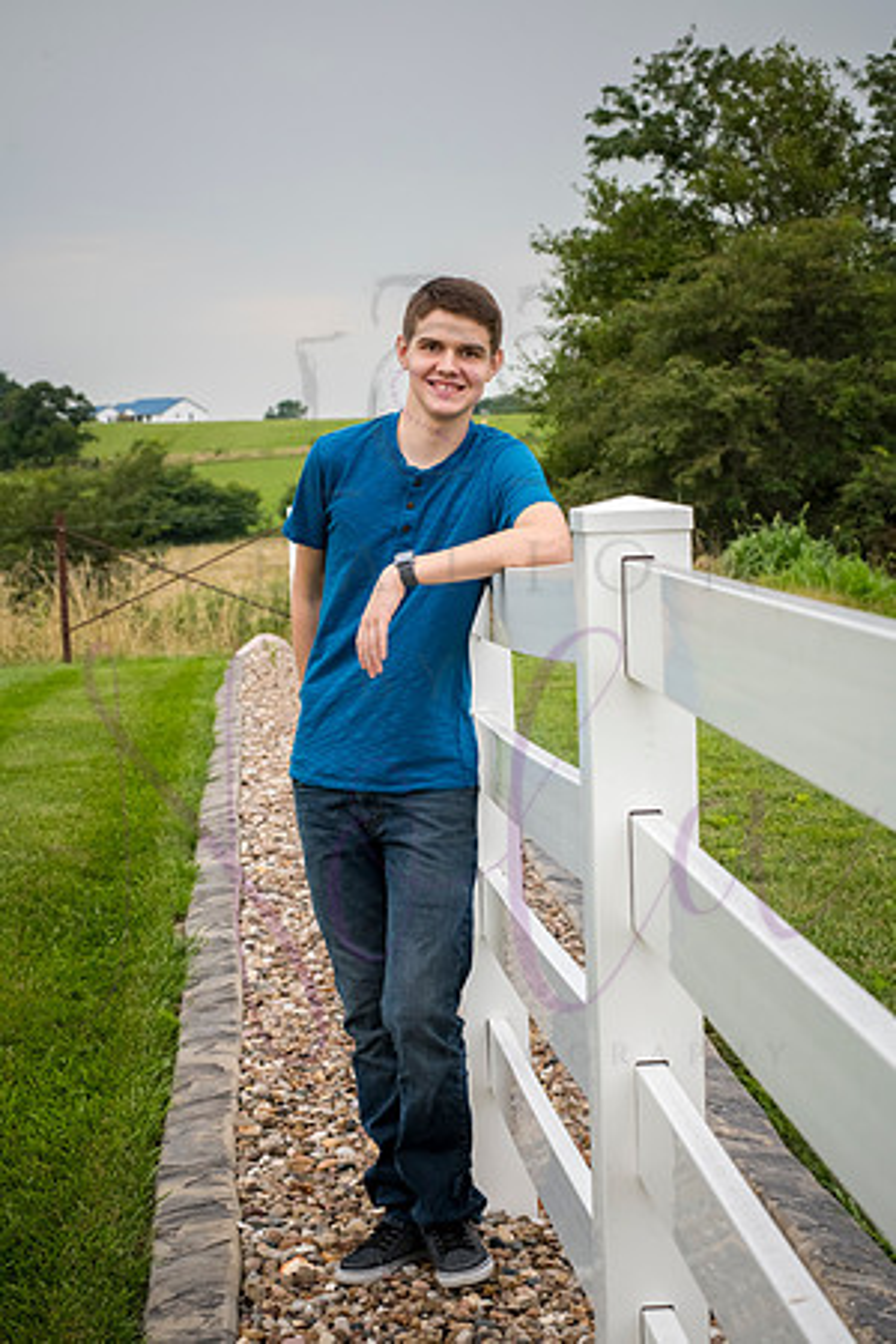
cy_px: 672
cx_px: 448
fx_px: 2986
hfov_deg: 17.1
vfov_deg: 25.4
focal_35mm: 80
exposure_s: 1/320
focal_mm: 80
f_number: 10
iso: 640
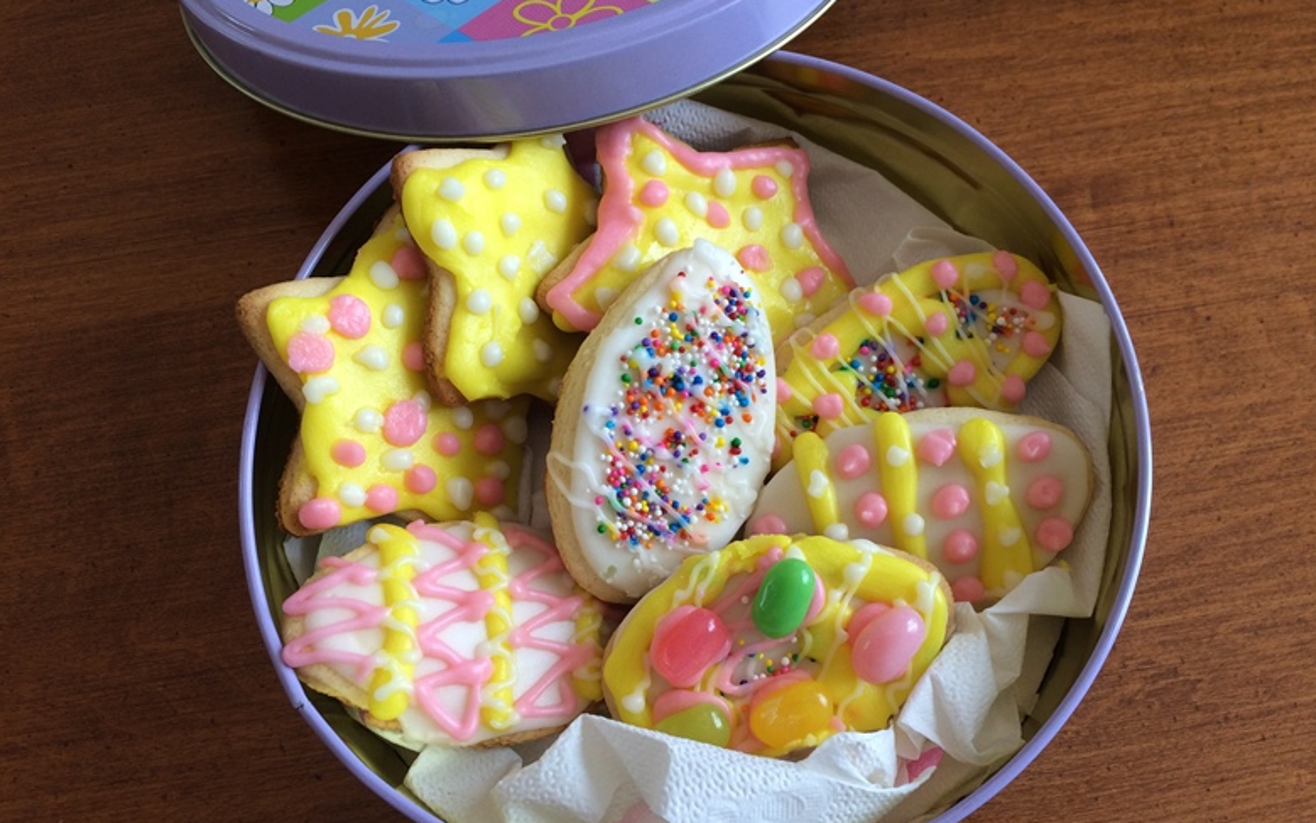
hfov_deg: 61.2
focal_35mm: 31
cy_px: 427
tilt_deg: -69.7
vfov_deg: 40.6
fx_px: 1112
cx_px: 661
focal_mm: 4.15
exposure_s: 1/60
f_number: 2.2
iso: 40
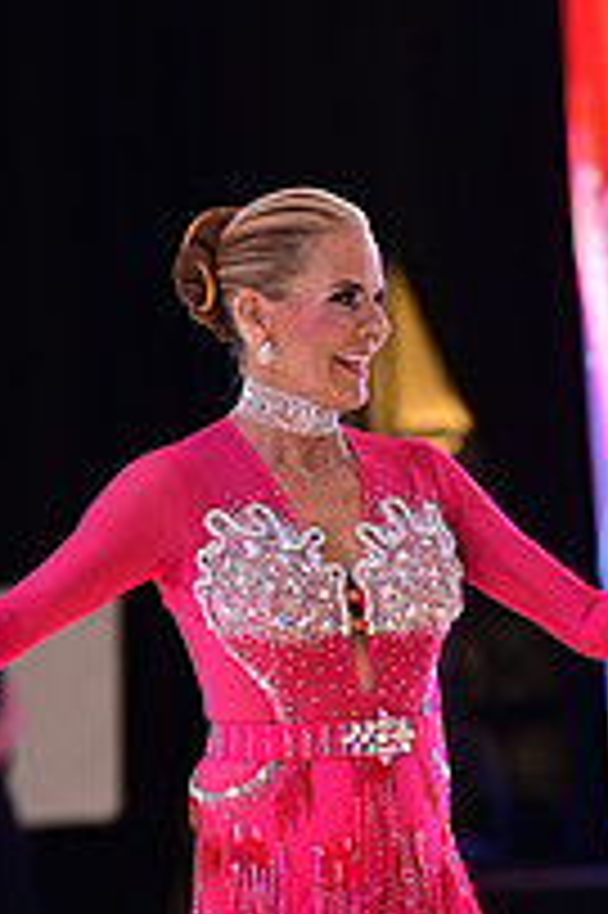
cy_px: 1117
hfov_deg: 4.2
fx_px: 8323
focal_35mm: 328
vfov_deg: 6.2
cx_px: 698
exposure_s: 1/400
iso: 2000
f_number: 2.8
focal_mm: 115
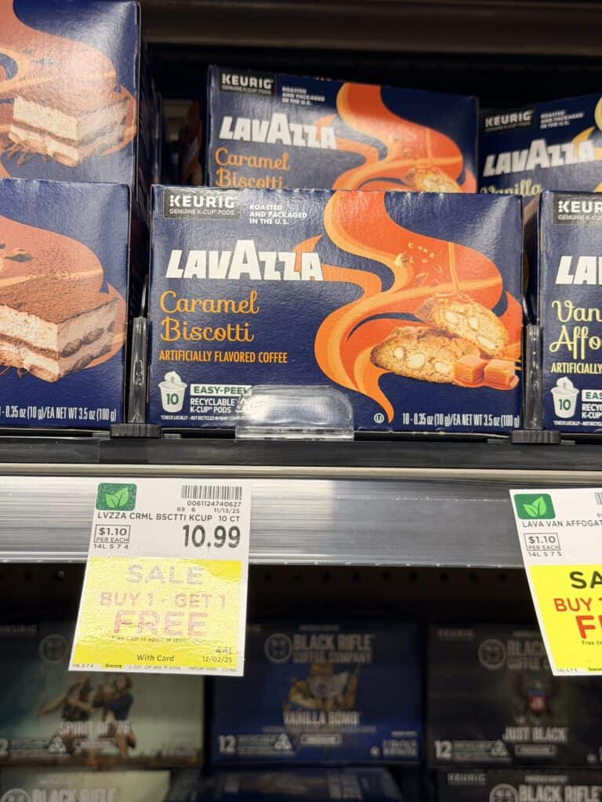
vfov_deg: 39.7
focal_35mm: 48
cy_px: 401
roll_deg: -0.5
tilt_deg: +4.2
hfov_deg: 30.3
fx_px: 1113
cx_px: 301
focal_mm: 6.76
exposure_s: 1/60
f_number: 1.78
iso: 80
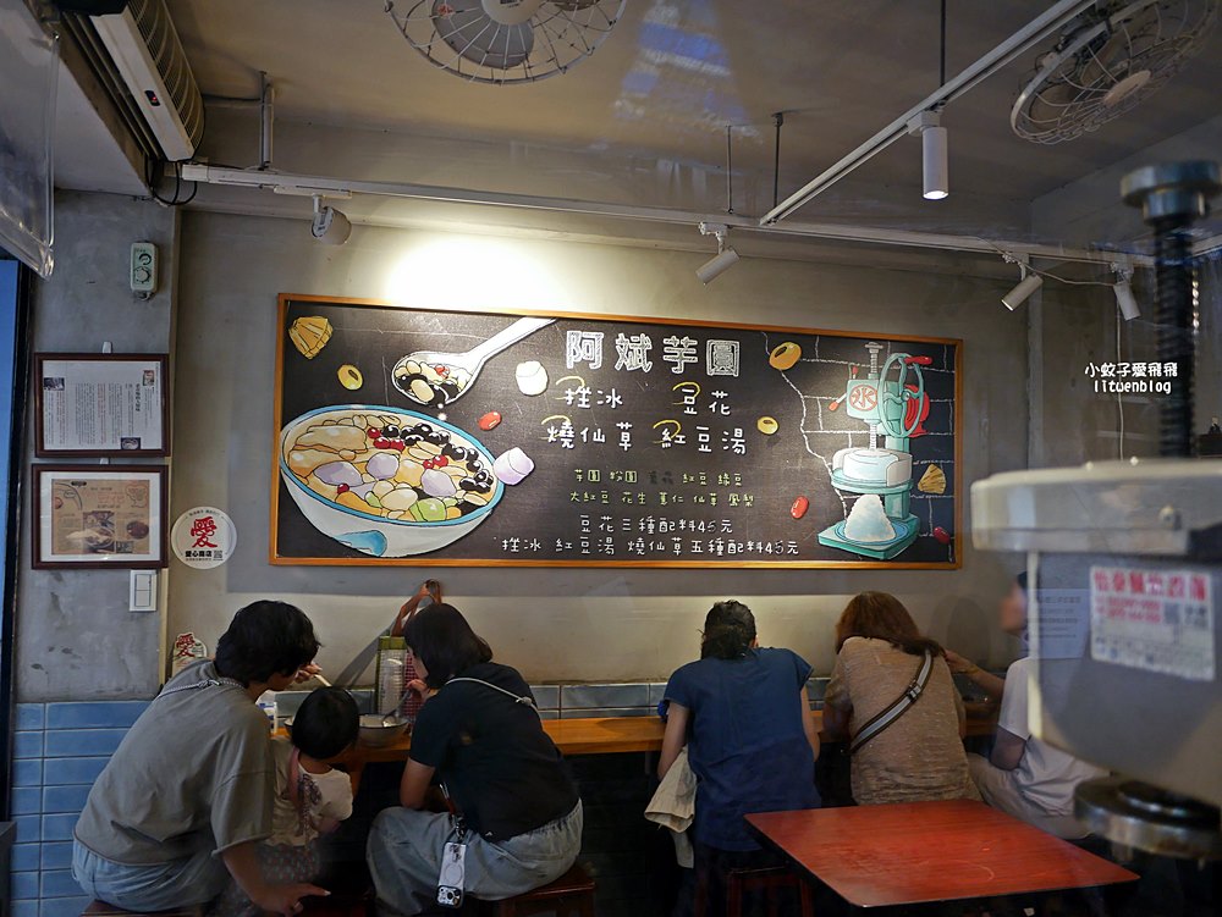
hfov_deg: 63.4
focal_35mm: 28
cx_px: 611
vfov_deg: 49.8
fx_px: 989
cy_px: 458
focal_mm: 14
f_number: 2.5
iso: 200
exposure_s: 1/60
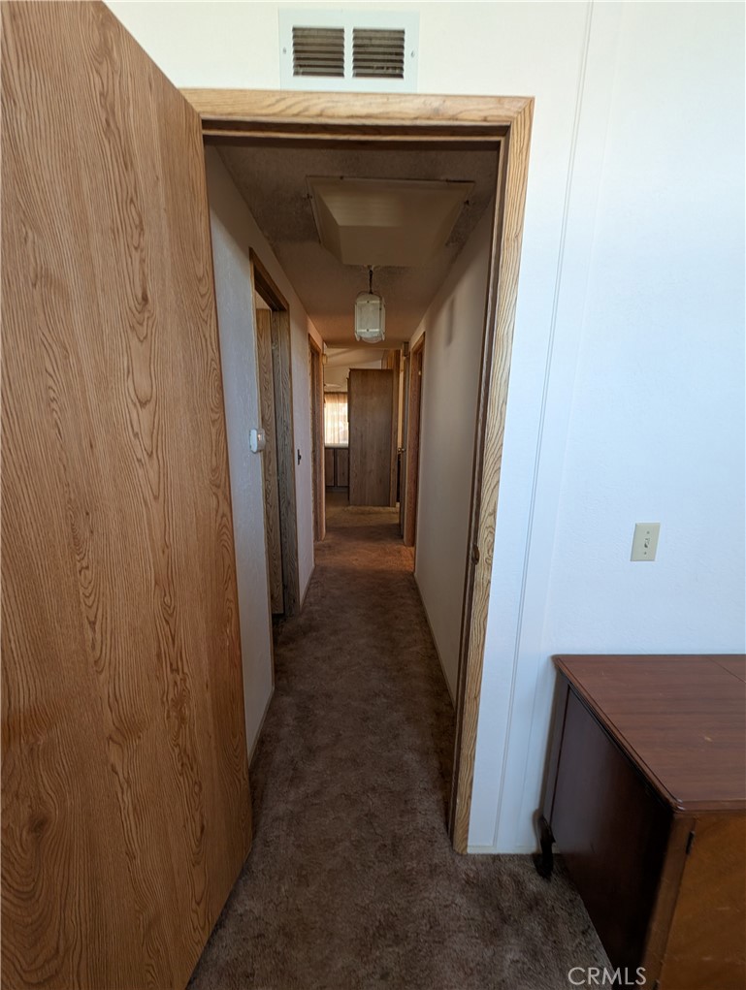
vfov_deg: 110.4
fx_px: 344
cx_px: 373
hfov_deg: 94.7
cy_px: 495
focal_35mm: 12
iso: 221
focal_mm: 2.23
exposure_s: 1/40.7
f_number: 1.95
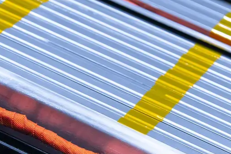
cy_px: 125
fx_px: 1040
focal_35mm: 162
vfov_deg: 8.5
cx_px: 143
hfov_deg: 12.7
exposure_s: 1/125
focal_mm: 45
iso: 100
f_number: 4
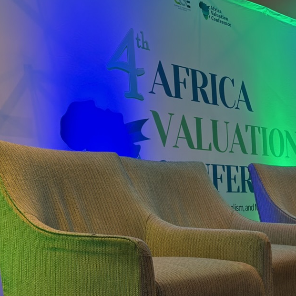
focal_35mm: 70
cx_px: 272
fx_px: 677
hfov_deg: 23.9
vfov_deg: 24.6
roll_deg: +1.5
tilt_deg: +4.3
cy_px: 174
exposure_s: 1/50
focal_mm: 6.76
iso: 250
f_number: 1.78
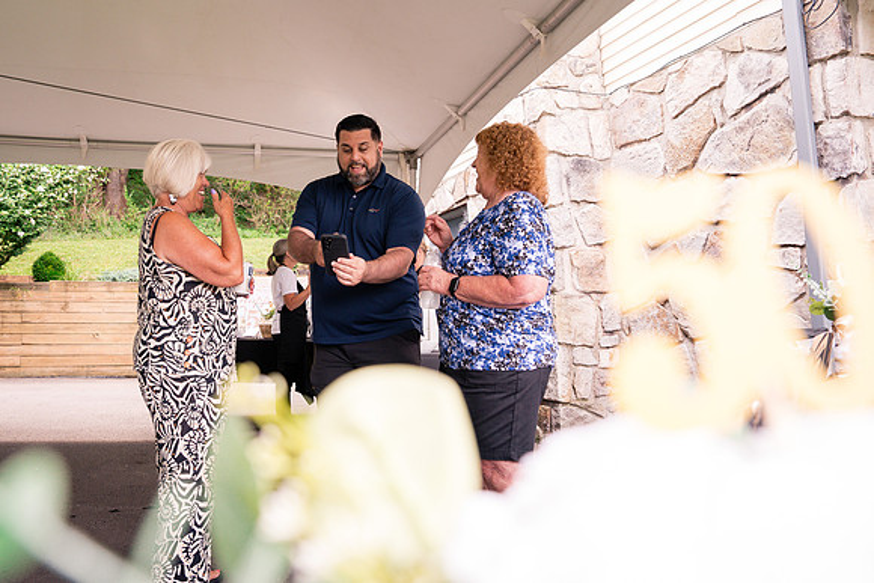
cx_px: 377
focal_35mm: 27
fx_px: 663
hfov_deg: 66.5
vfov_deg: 47.3
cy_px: 251
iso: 500
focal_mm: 24
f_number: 4
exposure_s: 1/250
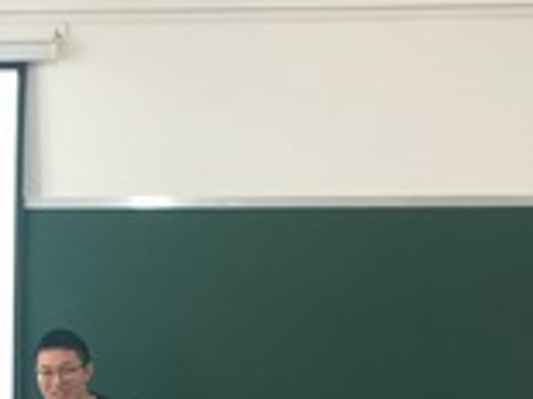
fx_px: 2016
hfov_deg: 15.0
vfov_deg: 11.3
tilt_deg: +7.9
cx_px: 93
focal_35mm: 131
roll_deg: -0.4
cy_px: 194
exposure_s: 1/17
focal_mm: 4.15
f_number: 2.2
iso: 40
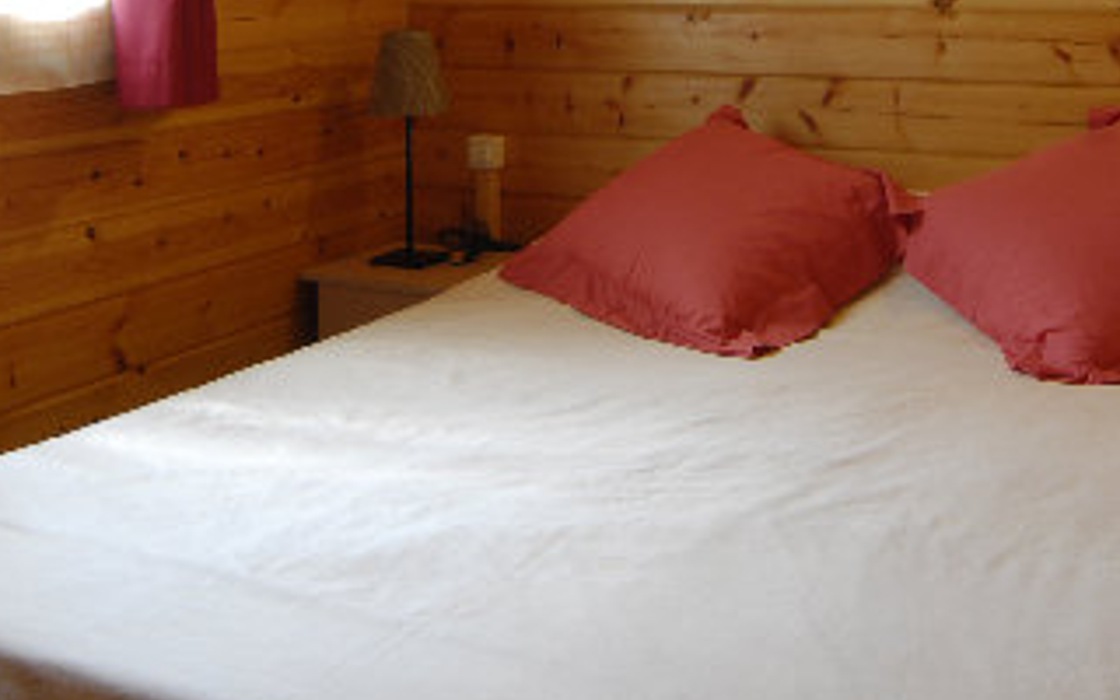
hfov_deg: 43.5
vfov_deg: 25.8
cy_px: -77
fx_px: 1404
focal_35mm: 46
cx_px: 514
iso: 200
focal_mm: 12
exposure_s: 1/3
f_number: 8
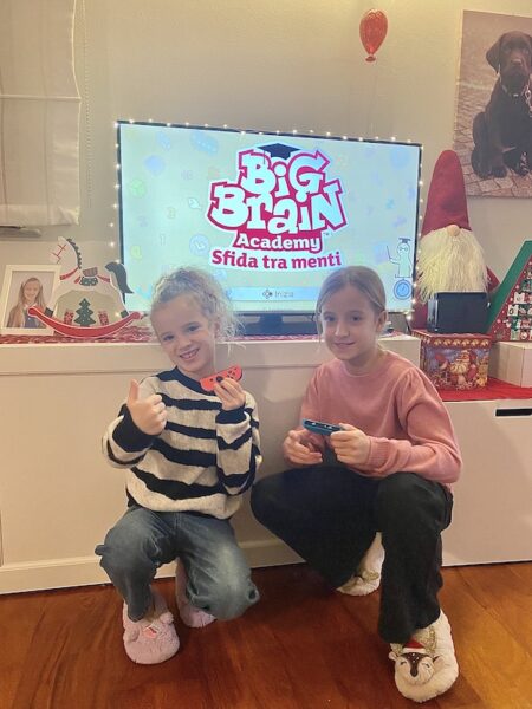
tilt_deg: -9.1
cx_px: 266
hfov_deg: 53.1
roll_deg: -1.2
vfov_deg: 67.3
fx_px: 533
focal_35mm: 26
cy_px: 354
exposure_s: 1/50
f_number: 1.8
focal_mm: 4.25
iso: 200
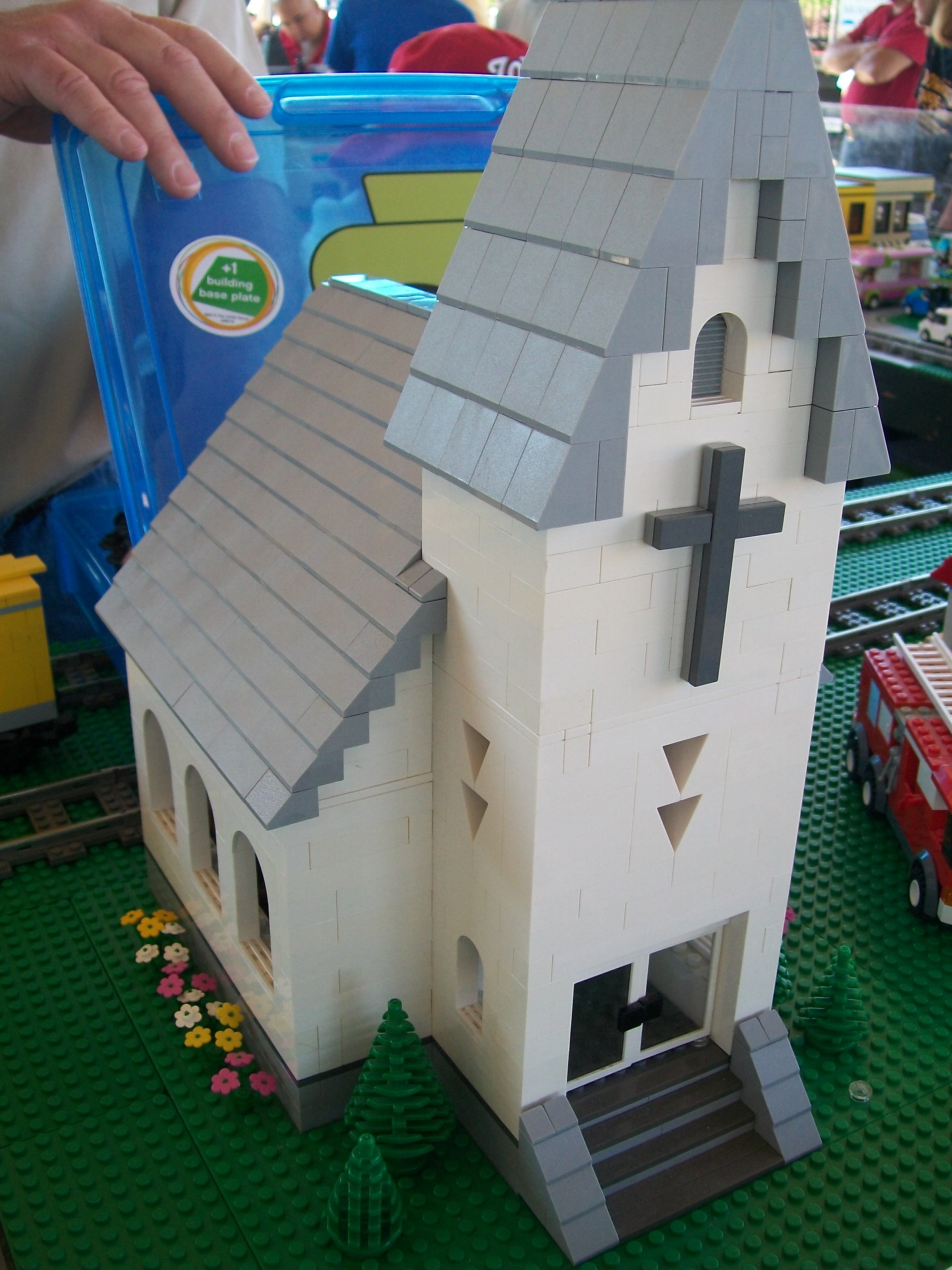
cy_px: 635
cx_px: 476
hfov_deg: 39.7
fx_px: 1320
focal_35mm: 36
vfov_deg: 51.4
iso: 80
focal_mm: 6
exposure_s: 1/100
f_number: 2.7
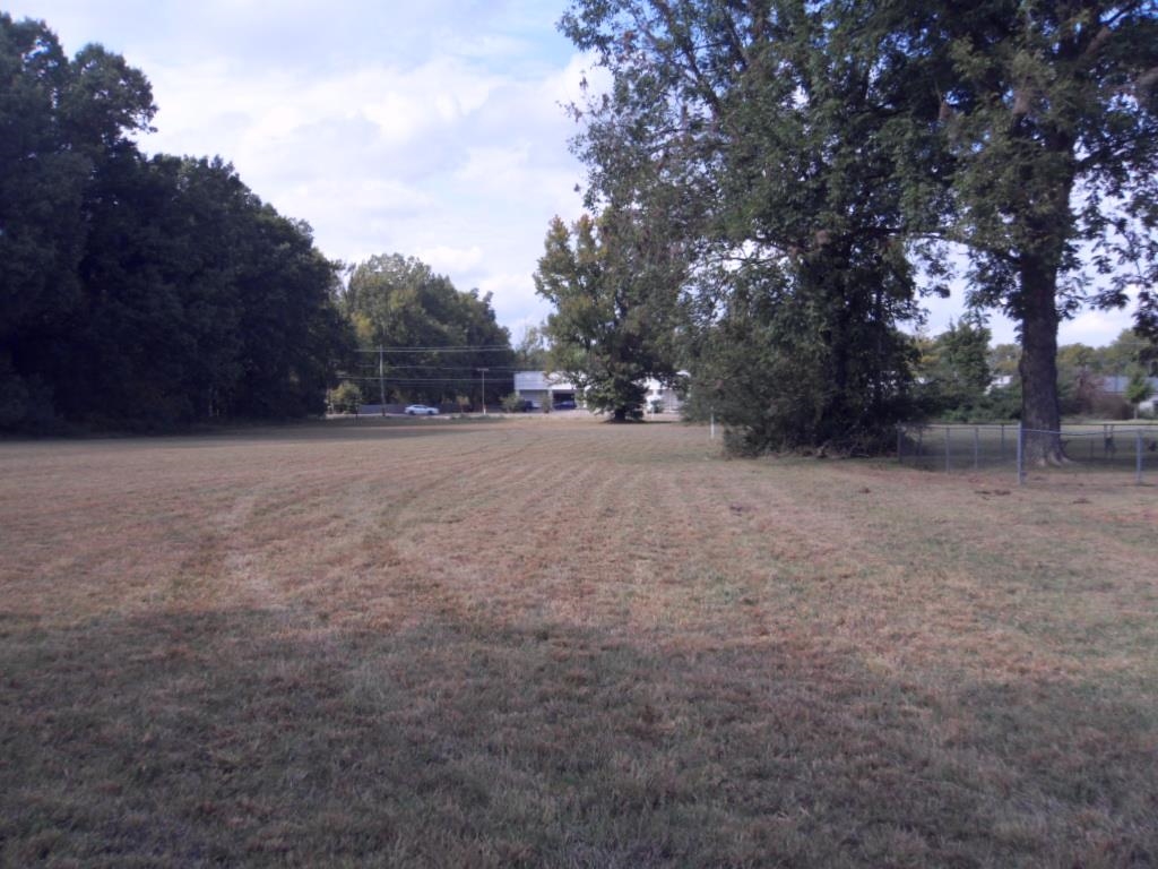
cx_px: 579
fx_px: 1171
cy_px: 434
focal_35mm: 35
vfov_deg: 40.7
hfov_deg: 52.6
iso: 80
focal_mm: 6.3
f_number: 8.2
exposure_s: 1/125
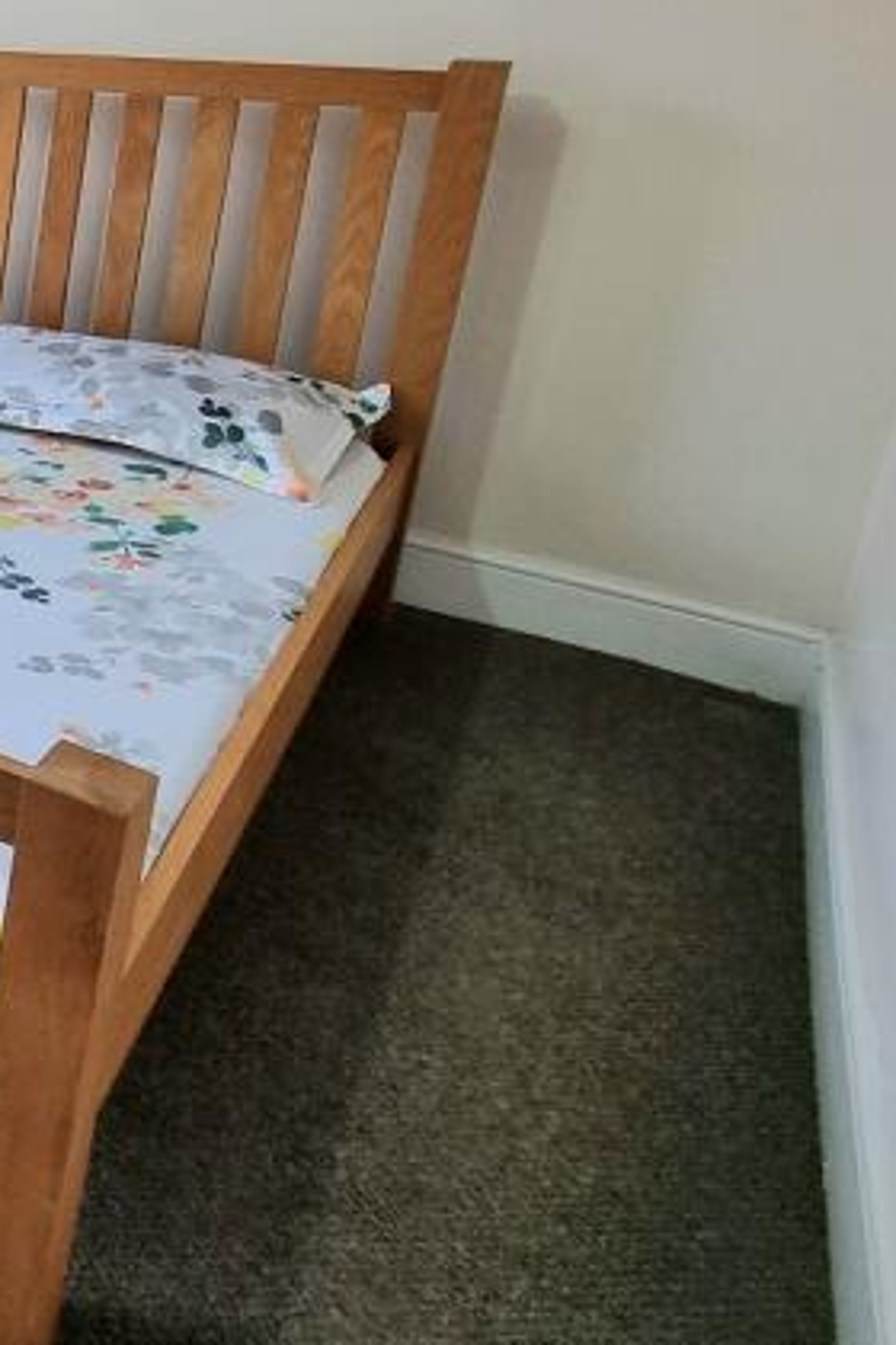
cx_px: -678
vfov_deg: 53.8
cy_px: 291
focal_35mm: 33
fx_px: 1232
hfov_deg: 23.1
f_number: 2.2
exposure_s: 1/50
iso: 125
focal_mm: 2.2
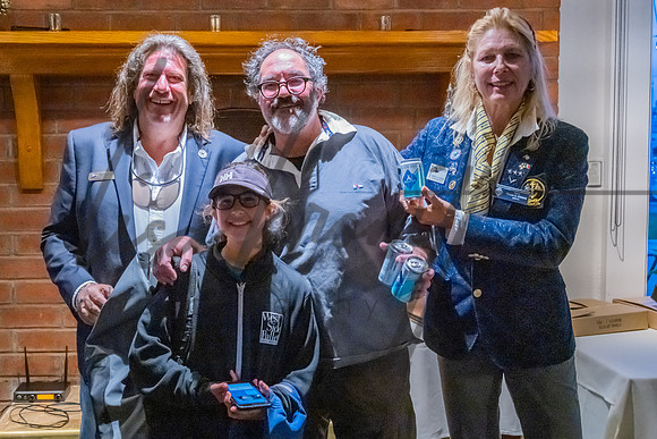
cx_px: 265
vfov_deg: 31.0
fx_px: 791
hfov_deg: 44.9
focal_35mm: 43
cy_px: 202
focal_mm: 35
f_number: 4.8
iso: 8000
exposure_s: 1/160
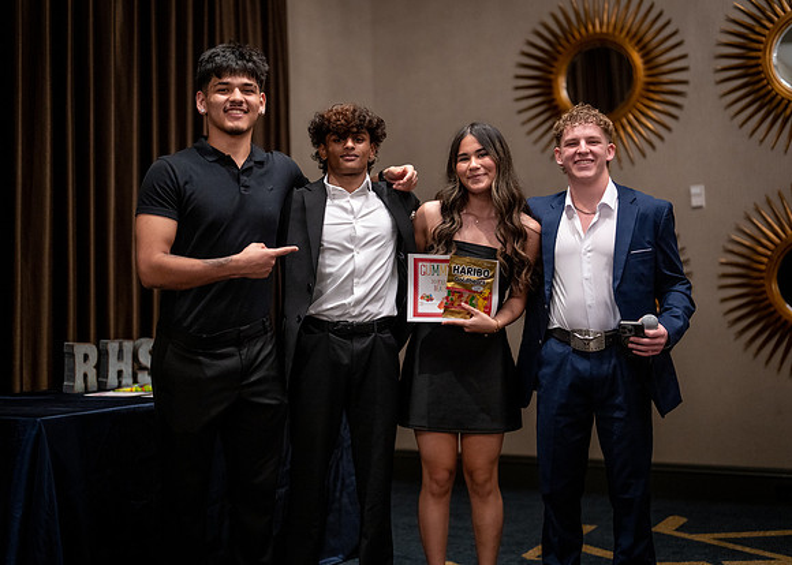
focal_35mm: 53
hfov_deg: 36.5
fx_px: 1201
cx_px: 396
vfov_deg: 26.5
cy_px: 282
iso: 1600
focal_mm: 50
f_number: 1.2
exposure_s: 1/320
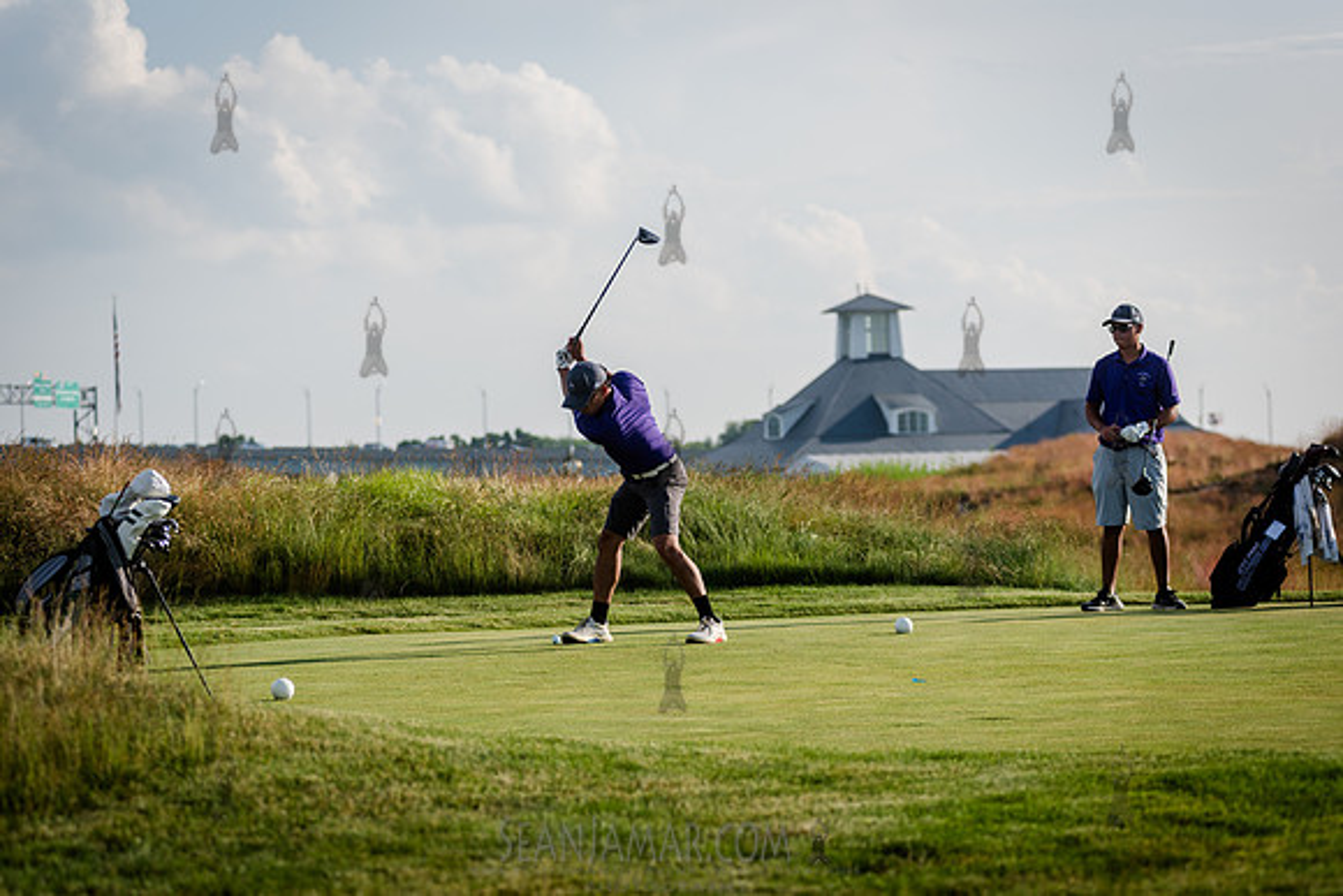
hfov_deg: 20.4
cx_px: 672
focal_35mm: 100
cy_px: 448
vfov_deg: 13.7
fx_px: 3731
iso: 125
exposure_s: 1/2000
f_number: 3.5
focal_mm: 100
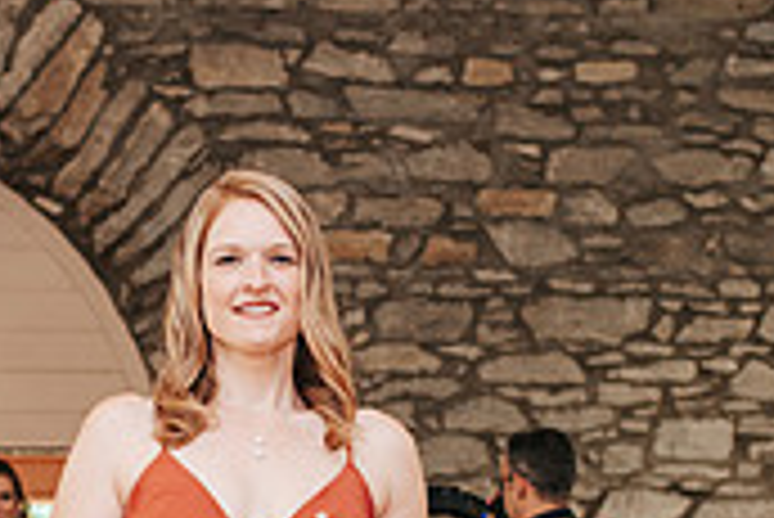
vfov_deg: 9.5
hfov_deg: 14.3
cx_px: 233
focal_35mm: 143
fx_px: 3077
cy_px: 606
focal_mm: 35
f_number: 2.8
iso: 1000
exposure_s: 1/200
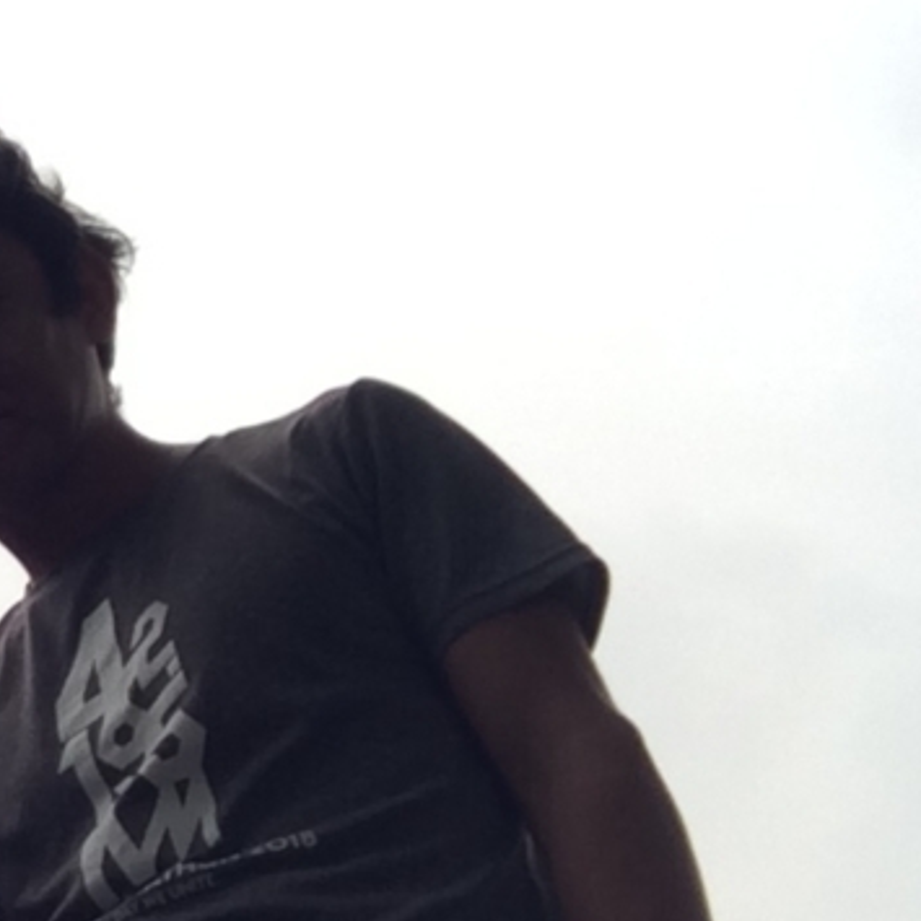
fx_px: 2378
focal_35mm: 79
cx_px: -397
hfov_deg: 19.5
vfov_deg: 21.7
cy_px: 685
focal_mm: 2.15
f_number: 2.4
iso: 50
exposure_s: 1/1068
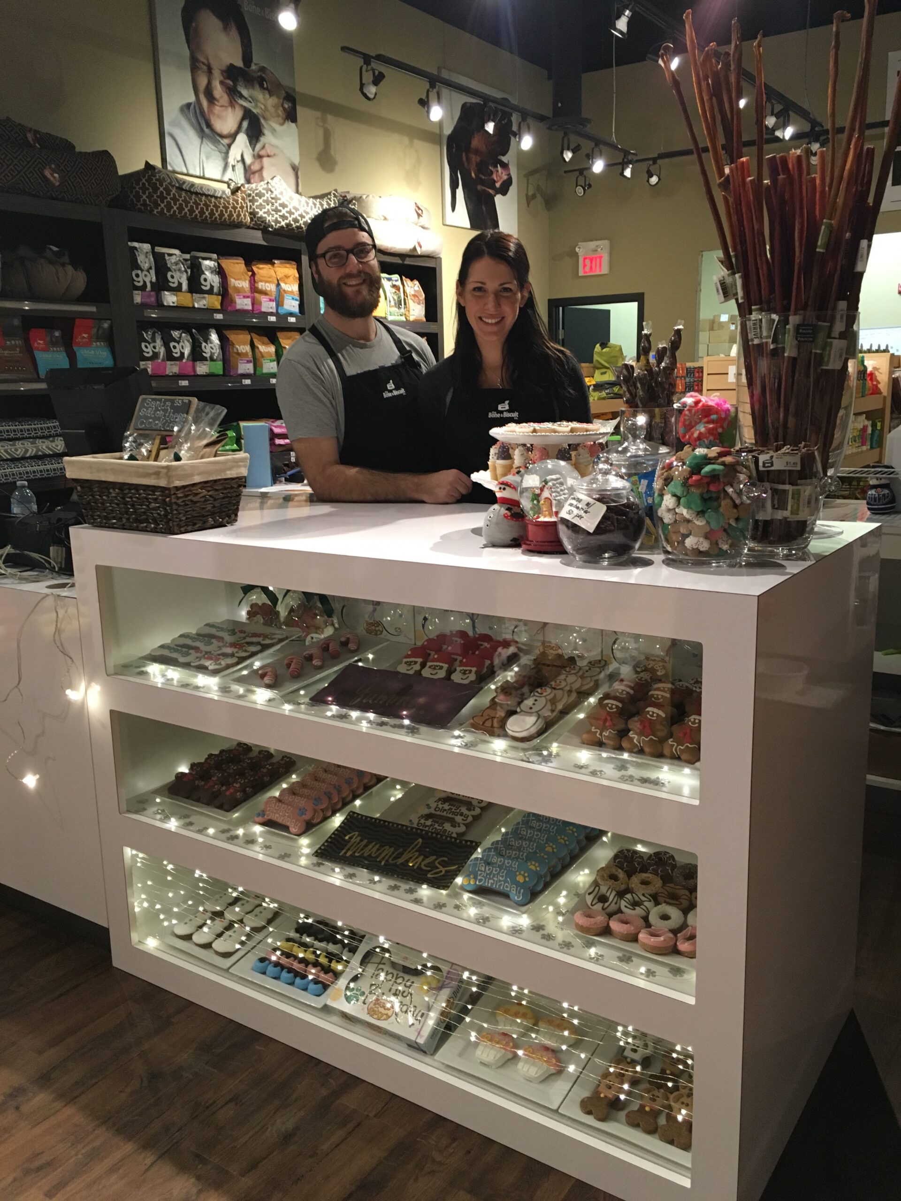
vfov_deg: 61.7
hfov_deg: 48.2
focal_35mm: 29
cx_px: 450
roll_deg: +2.1
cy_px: 600
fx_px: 1006
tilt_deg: -12.2
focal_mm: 4.15
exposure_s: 1/30
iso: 125
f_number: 2.2
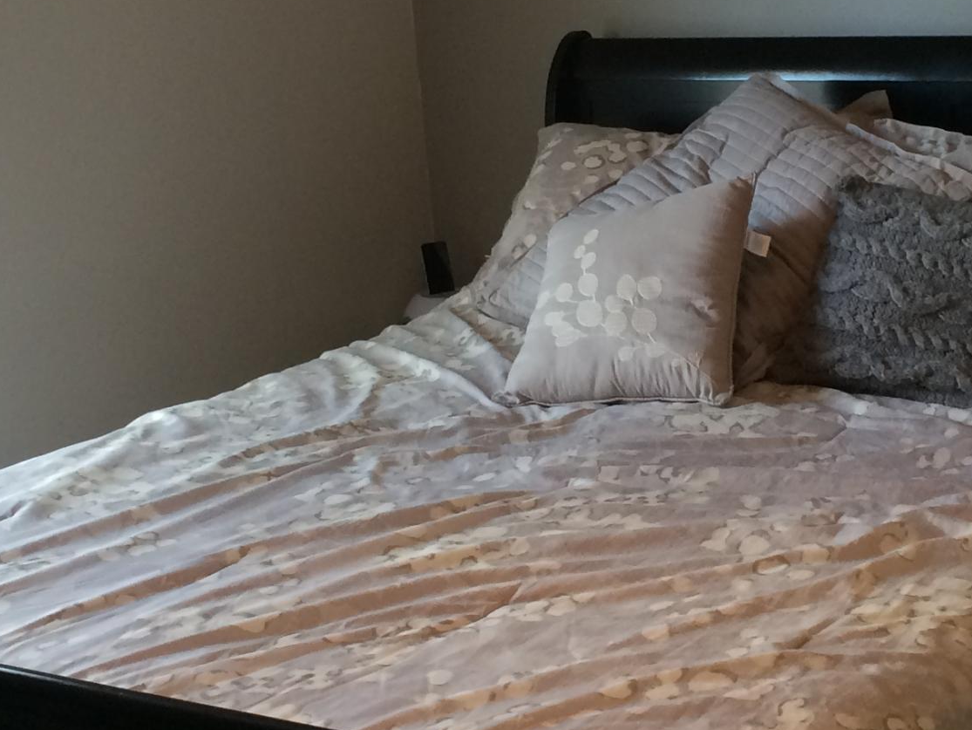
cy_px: 229
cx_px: 647
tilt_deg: -9.3
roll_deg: +3.4
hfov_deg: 24.9
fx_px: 2191
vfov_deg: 18.8
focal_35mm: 78
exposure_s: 1/30
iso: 80
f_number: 2.2
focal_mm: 4.15
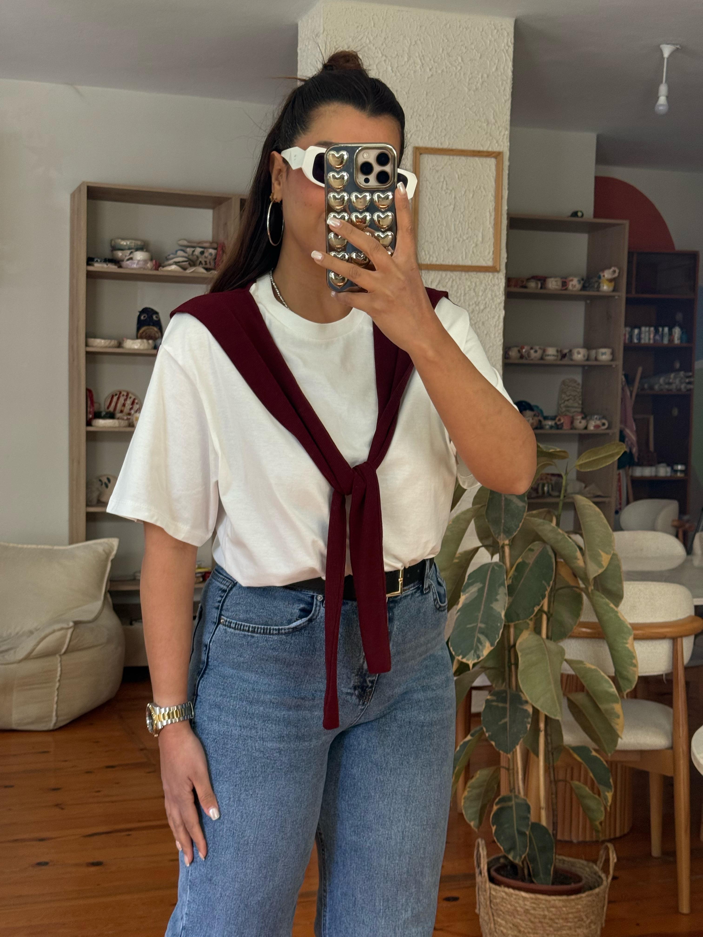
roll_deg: -1.2
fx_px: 1300
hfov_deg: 30.3
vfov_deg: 39.7
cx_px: 352
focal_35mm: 48
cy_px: 468
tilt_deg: -22.6
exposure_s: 1/68
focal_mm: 6.76
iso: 100
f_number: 1.78
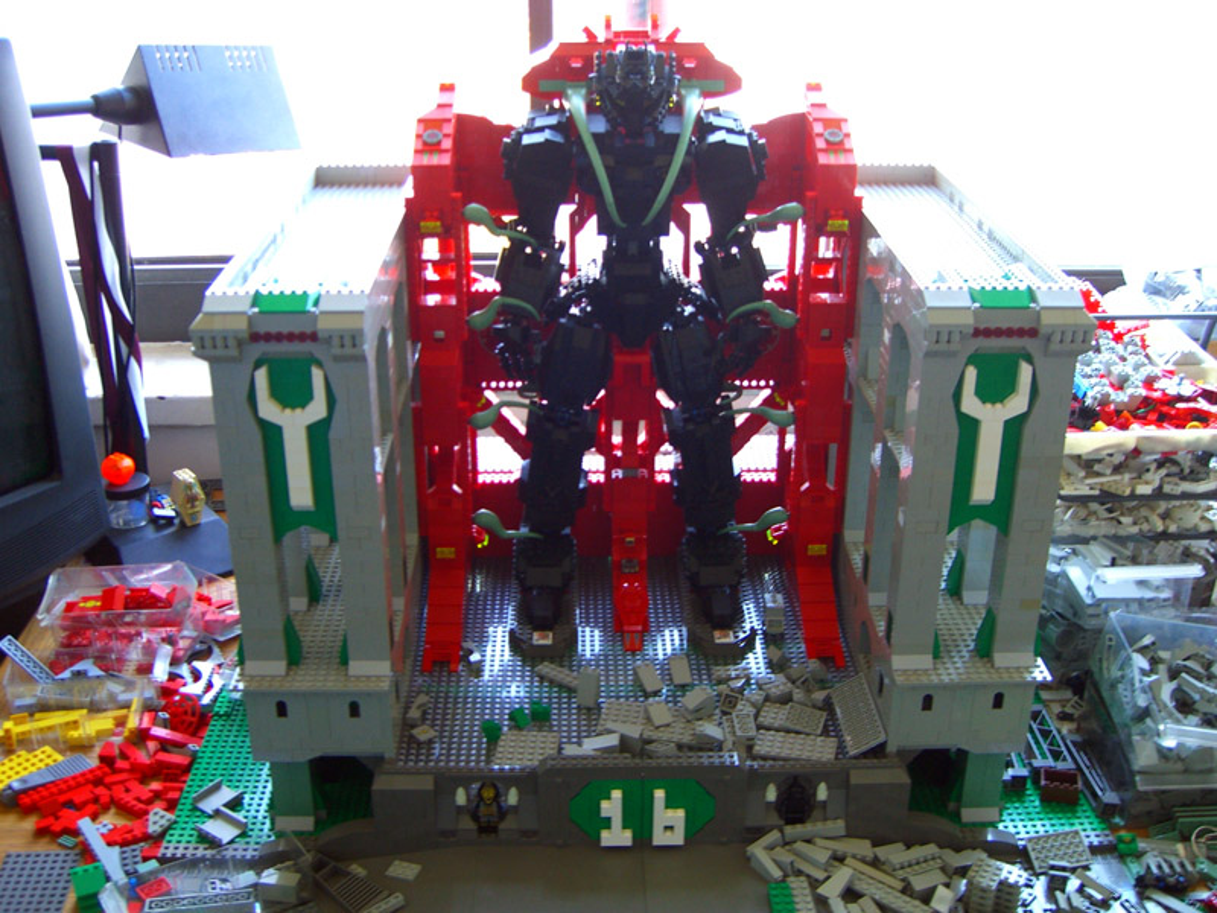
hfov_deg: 49.0
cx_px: 608
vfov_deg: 37.7
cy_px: 456
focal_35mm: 38
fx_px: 1336
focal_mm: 7.9
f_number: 2.8
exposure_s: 1/8
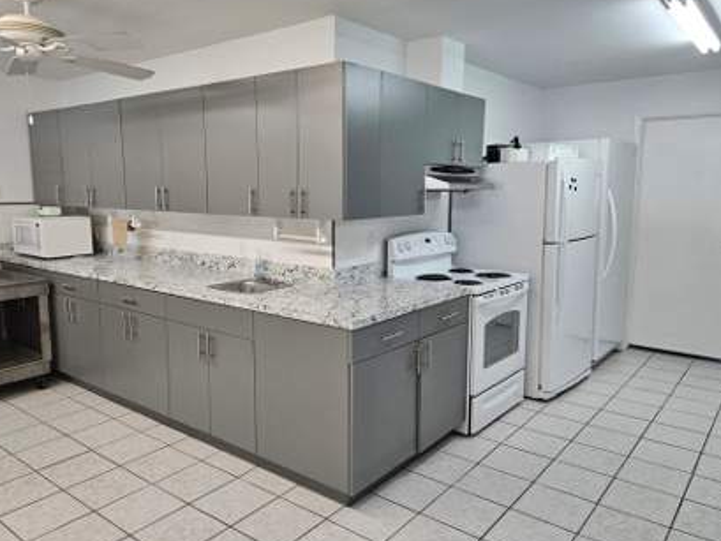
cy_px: 263
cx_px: 338
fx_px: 563
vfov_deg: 51.4
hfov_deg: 65.3
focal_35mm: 27
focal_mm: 5.4
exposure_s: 1/120
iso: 200
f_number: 1.8
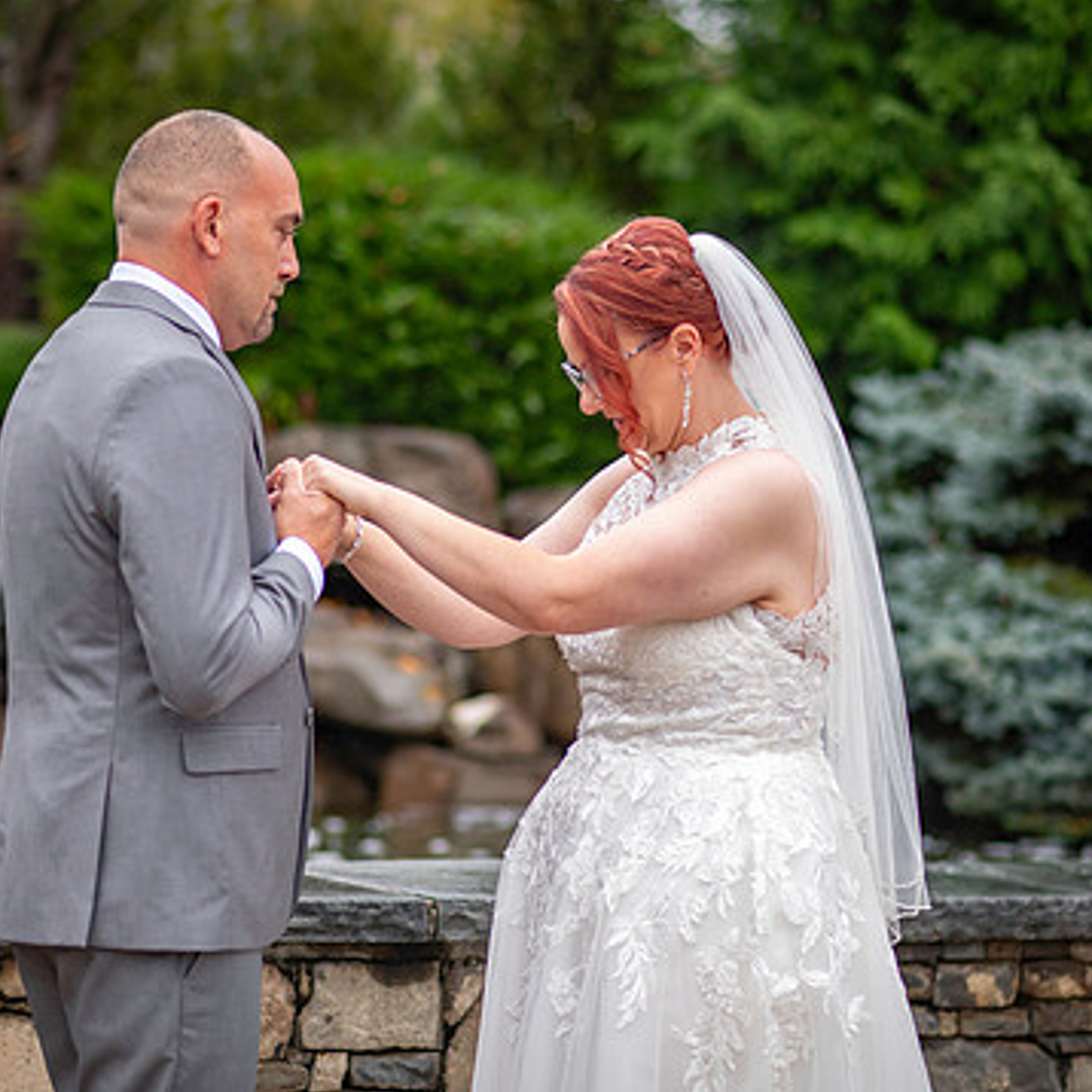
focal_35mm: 117
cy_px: 558
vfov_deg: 14.9
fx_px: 4176
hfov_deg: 14.9
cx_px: 458
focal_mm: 85
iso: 640
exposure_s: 1/3200
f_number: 2.2
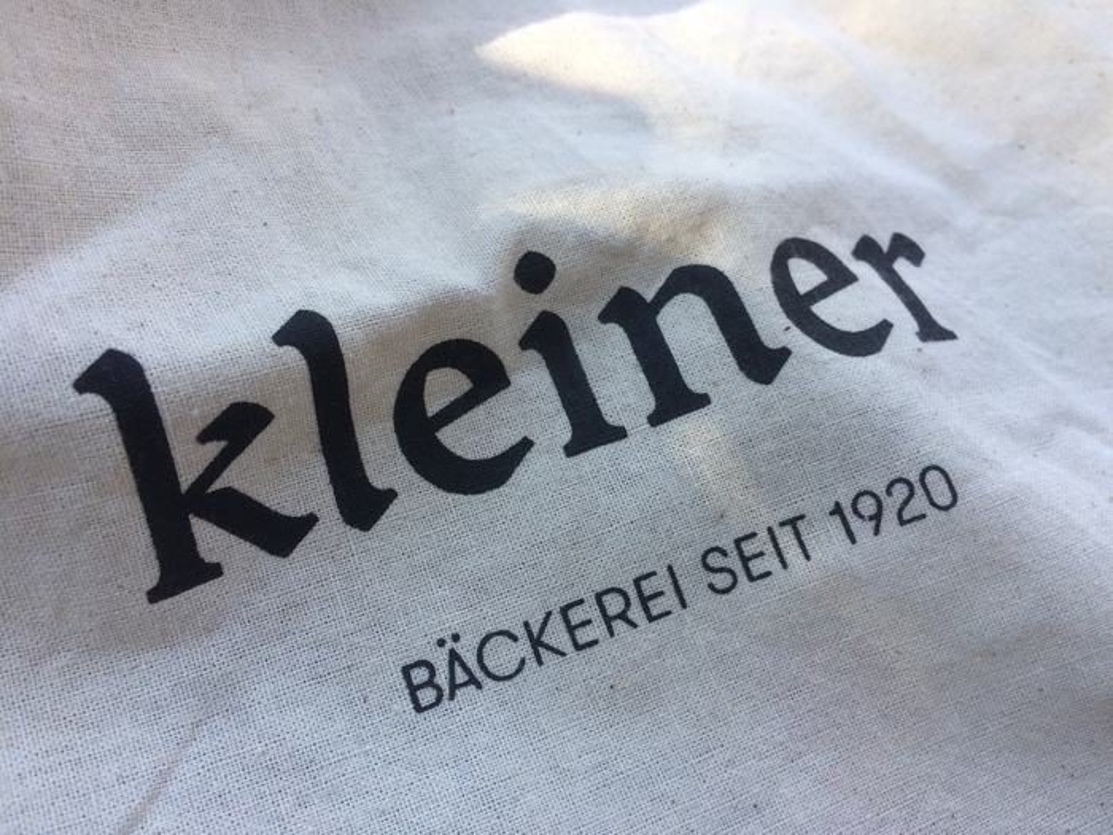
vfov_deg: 48.2
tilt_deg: -46.1
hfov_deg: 61.7
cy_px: 418
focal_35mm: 29
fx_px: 932
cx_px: 556
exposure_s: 1/103
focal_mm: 4.15
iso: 32
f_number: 2.2
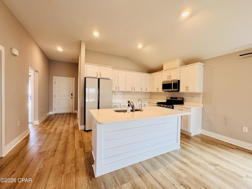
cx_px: 126
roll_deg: -1.3
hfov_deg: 102.1
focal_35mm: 14
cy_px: 94
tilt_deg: -1.1
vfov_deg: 85.7
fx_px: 102
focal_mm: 2.22
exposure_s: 1/120
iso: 160
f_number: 2.2
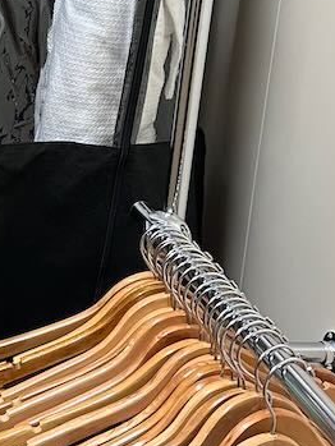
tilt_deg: -15.7
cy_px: 83
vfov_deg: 21.9
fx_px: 1135
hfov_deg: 15.9
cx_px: -98
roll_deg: -1.8
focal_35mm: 88
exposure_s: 1/60
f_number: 1.78
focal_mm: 6.86
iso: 200
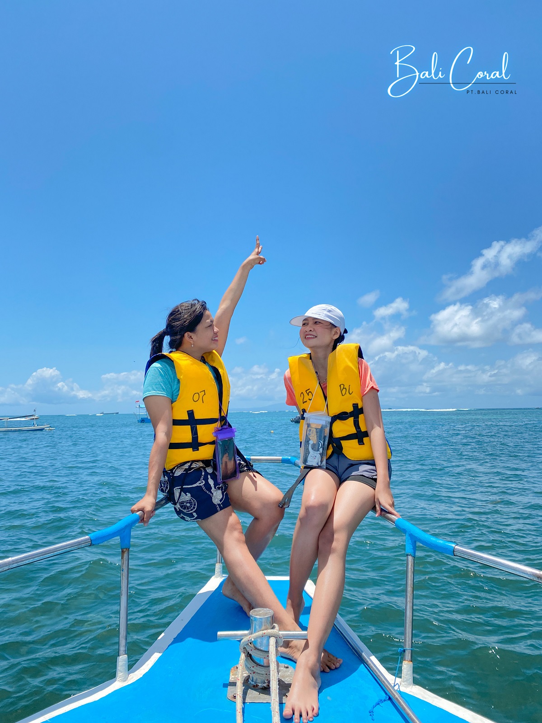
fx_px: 543
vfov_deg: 67.3
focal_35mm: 26
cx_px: 271
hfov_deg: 53.1
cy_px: 362
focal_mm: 4.25
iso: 32
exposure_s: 1/1400
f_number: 1.8
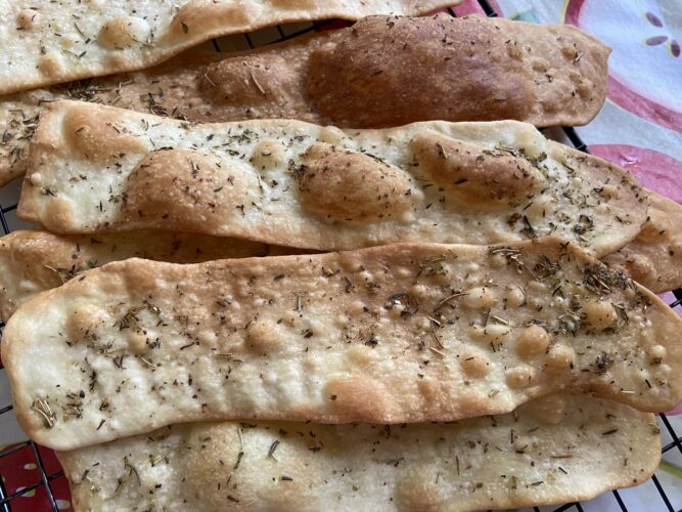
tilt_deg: -74.9
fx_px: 512
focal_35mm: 26
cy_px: 256
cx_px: 341
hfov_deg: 67.3
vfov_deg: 53.0
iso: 125
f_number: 1.8
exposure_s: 1/99
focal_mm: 4.25
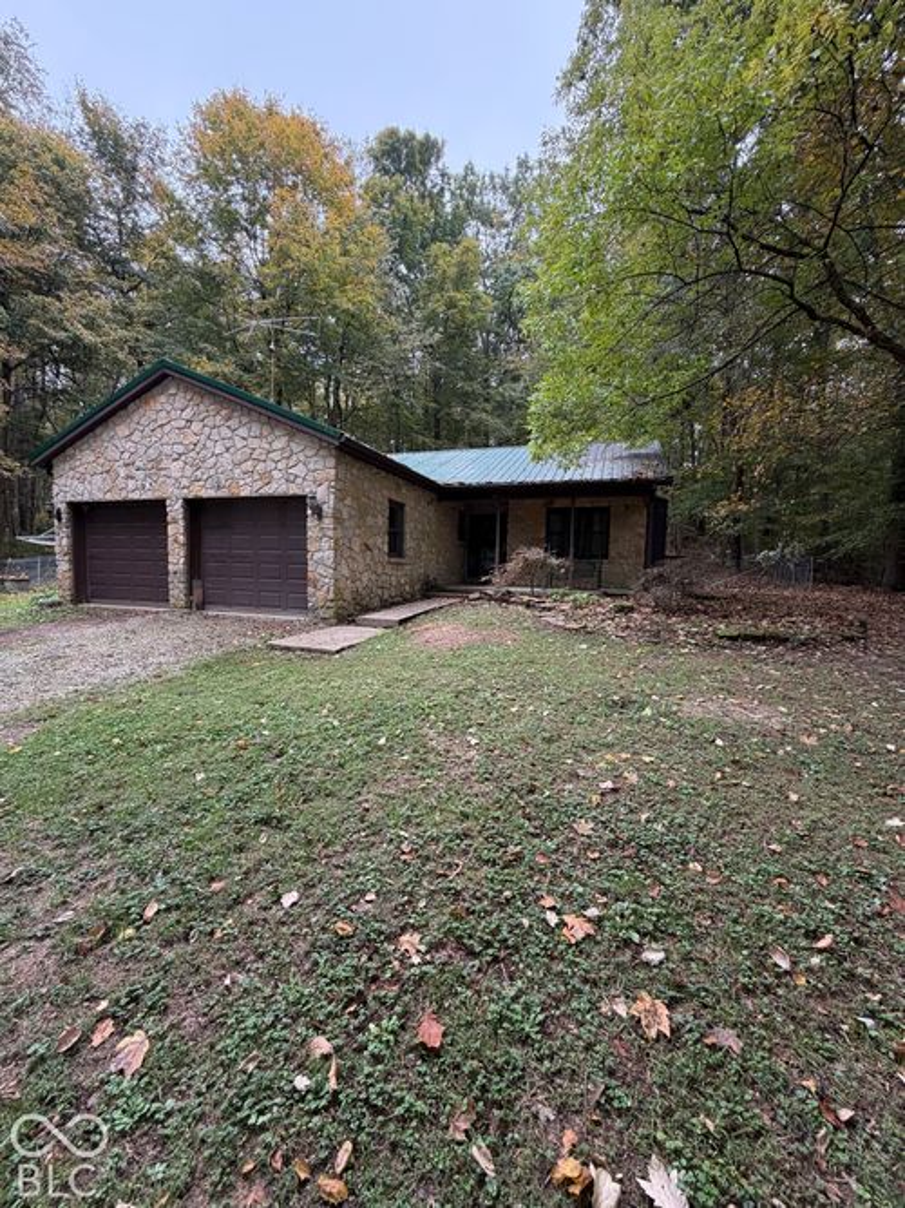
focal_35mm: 14
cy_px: 604
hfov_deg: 85.7
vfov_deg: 102.1
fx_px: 488
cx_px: 452
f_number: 2.2
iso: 125
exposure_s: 1/121
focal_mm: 2.22
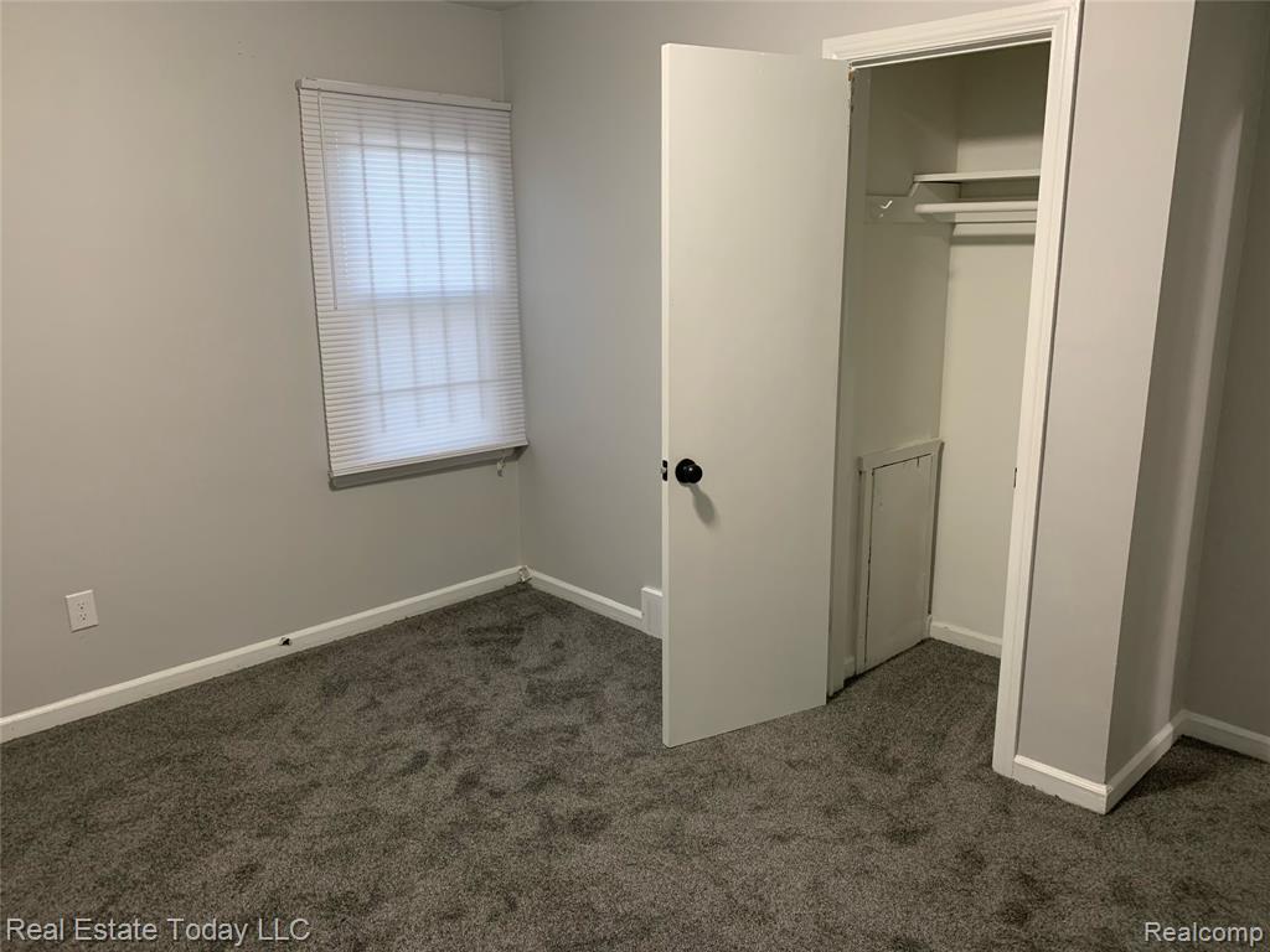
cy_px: 476
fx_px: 954
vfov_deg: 53.1
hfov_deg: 67.3
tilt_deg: -13.5
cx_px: 635
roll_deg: +0.3
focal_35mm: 26
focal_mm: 4.25
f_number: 1.8
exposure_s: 1/60
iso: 320
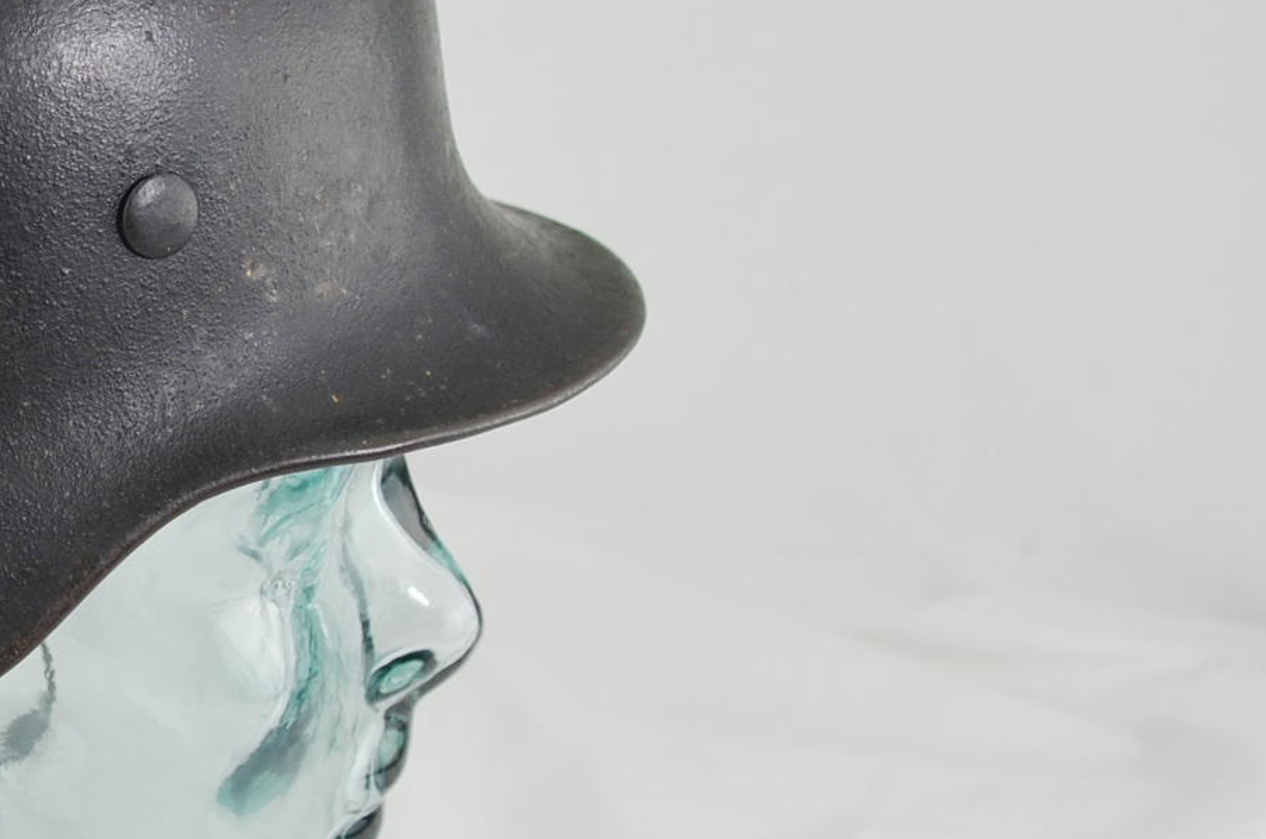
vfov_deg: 13.9
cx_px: -76
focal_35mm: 98
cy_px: 445
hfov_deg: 20.0
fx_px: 3440
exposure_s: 1/125
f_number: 5.6
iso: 200
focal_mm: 24
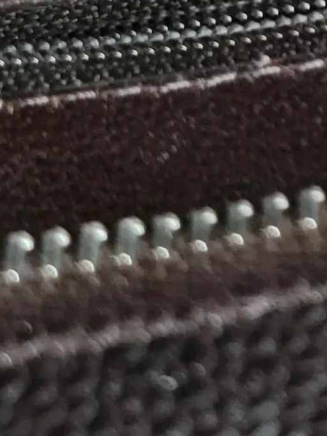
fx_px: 1775
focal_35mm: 141
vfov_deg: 13.0
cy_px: -283
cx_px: 708
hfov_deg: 9.6
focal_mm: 6.7
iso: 1000
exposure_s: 1/30
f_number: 1.8
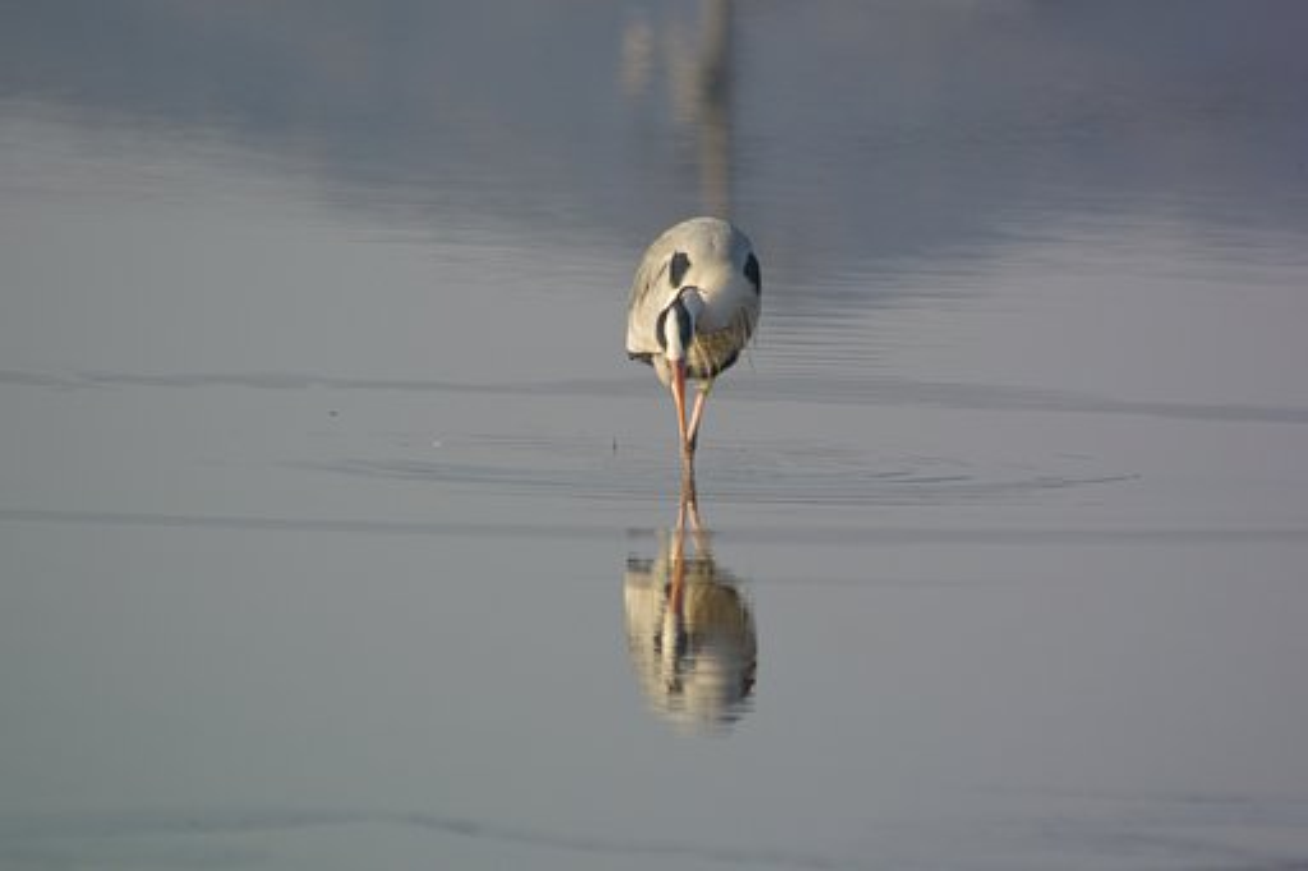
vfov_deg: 2.0
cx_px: 654
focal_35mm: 702
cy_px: 436
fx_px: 25496
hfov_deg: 2.9
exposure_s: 1/1250
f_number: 5.6
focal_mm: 260
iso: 200
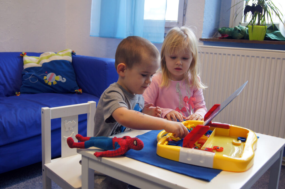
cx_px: 142
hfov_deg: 49.6
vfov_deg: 34.1
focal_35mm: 39
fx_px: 308
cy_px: 94
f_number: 4.5
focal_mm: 26
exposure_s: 1/50
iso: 500
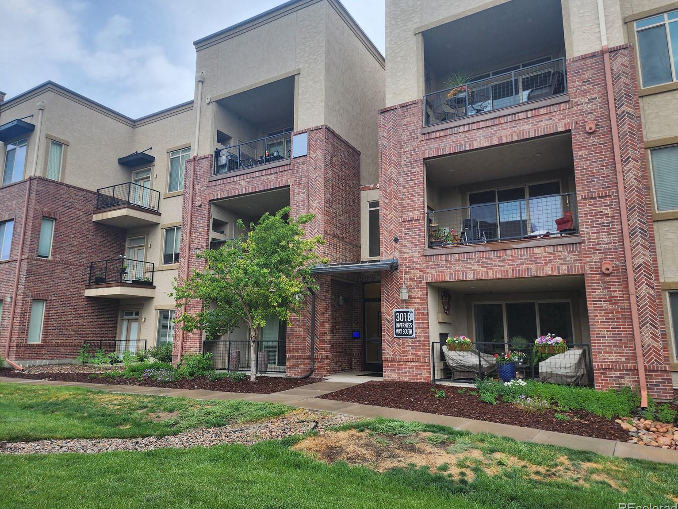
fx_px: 470
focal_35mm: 24
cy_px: 252
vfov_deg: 56.8
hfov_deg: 71.6
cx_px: 336
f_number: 1.8
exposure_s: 1/192
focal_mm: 6.4
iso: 12
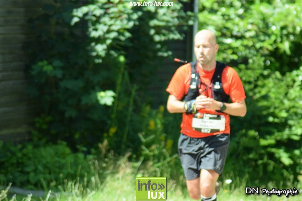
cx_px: 151
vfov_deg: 4.7
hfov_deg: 7.0
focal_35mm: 292
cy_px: 100
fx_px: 2454
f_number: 4.8
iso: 720
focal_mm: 195
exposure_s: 1/1000
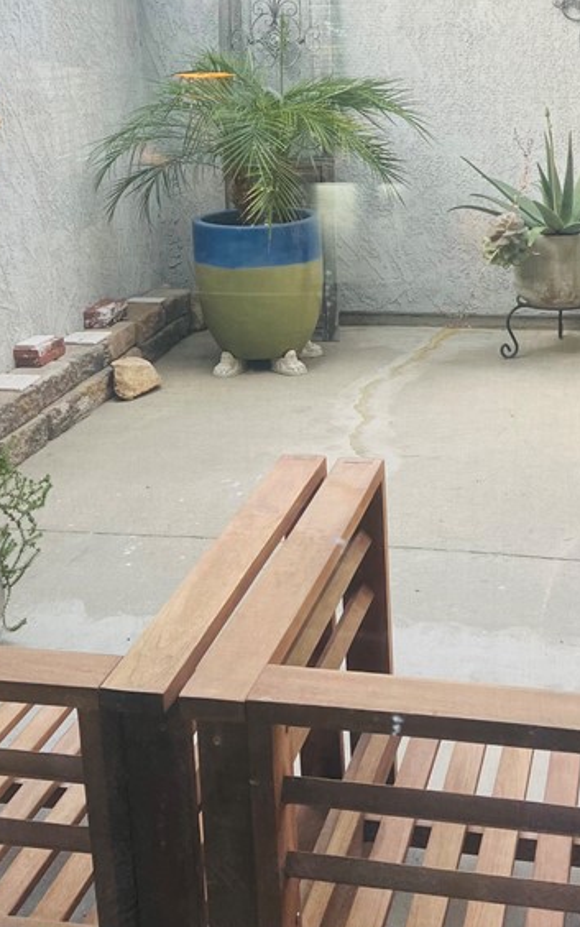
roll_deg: +1.7
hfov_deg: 25.7
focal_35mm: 50
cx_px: 380
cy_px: 314
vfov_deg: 39.8
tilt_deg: -13.3
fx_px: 1263
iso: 100
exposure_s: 1/60
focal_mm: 5.7
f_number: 1.5
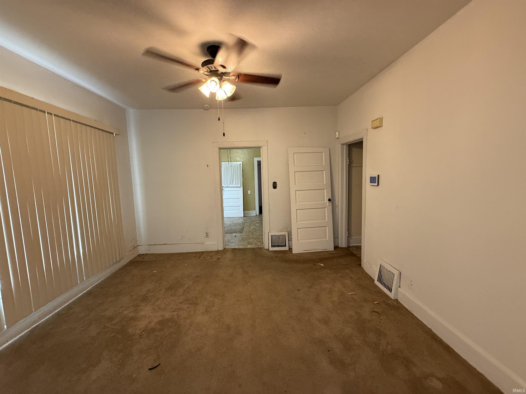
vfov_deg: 85.7
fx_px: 213
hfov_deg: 102.1
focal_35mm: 14
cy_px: 197
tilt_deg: -9.9
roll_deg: -0.8
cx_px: 263
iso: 320
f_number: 2.2
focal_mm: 2.22
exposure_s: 1/60
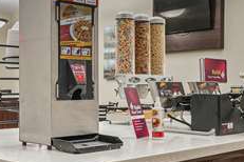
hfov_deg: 32.2
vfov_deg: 21.9
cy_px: 98
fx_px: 420
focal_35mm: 62
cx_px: 154
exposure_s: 2.5
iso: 100
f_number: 8
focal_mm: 14
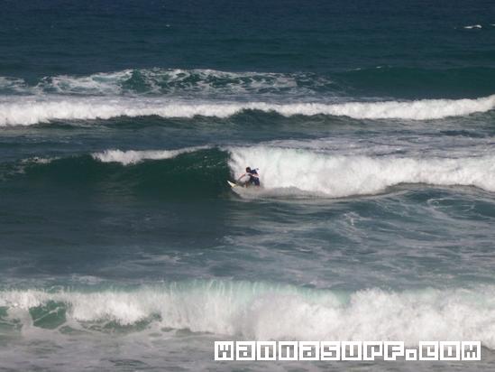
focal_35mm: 114
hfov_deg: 17.3
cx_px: 248
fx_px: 1631
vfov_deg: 13.0
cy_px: 186
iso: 100
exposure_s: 1/134
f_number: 13.4
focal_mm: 24
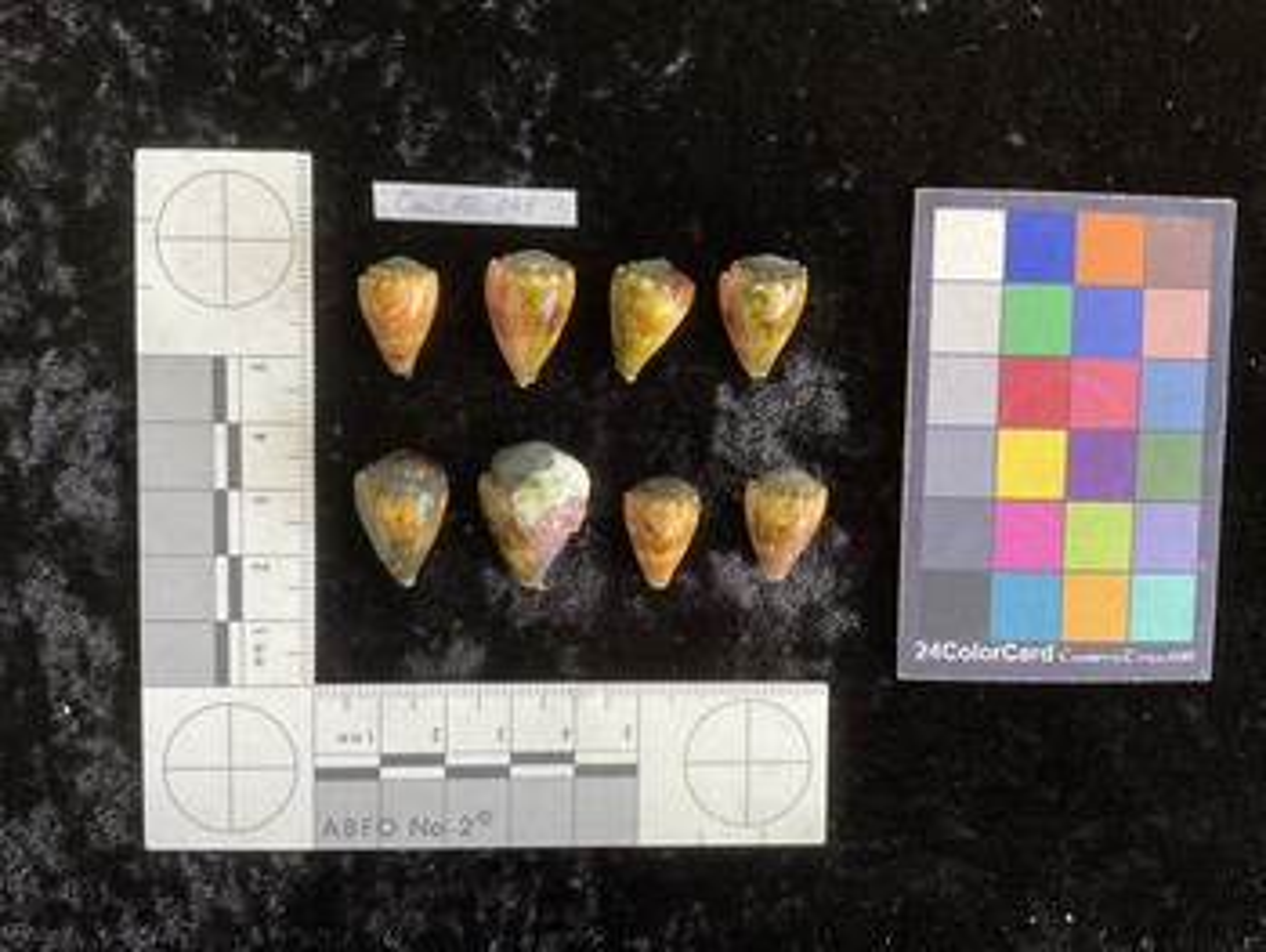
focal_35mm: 29
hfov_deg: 61.6
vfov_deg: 48.3
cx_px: 633
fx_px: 1061
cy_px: 476
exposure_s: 1/60
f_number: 1.8
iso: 125
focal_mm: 3
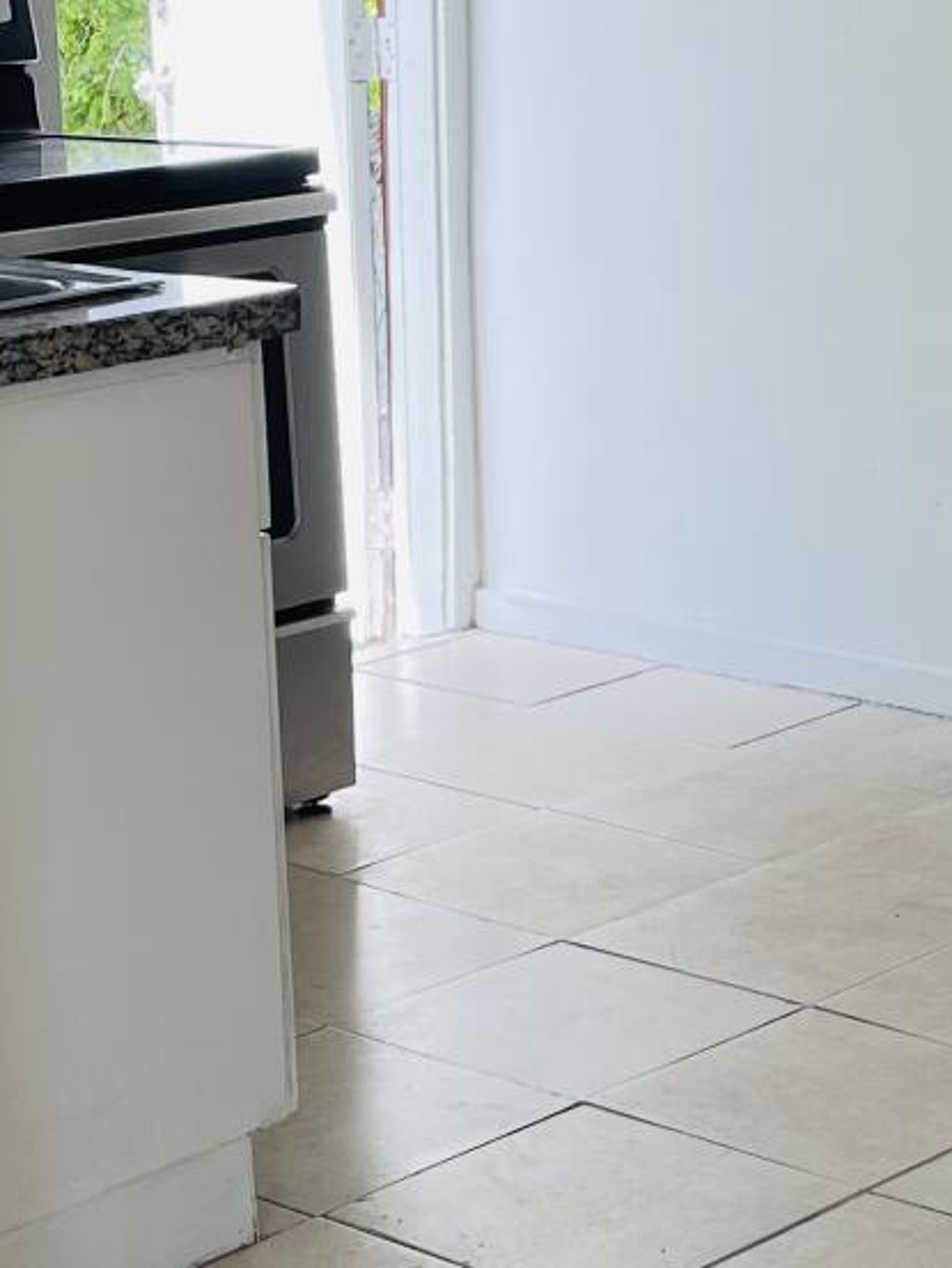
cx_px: 638
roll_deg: +0.3
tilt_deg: -16.5
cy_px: 862
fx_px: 3446
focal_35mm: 94
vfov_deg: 20.8
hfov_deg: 15.7
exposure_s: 1/311
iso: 32
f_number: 1.6
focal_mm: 4.2
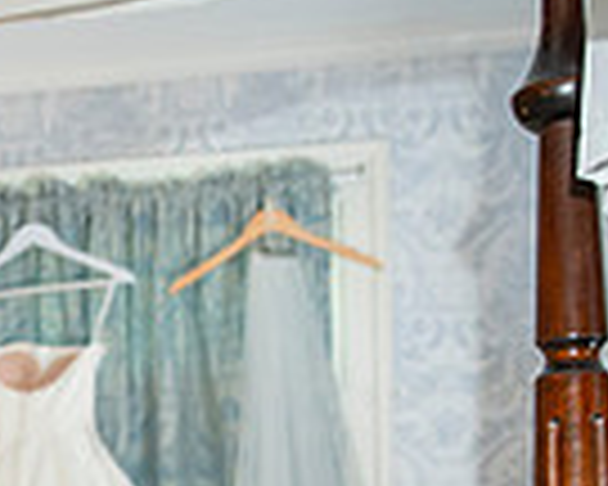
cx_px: -347
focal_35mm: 119
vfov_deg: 12.3
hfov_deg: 14.8
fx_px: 2141
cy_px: 724
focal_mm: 29
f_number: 2.8
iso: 4000
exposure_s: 1/200
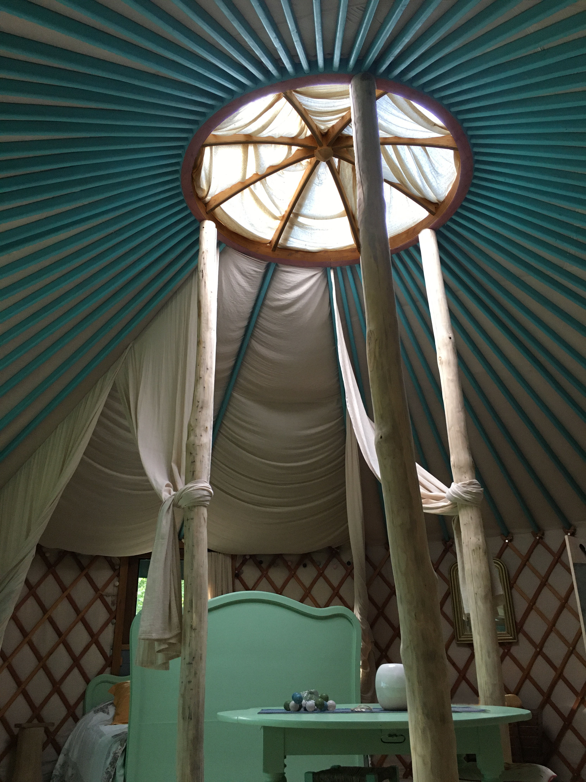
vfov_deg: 61.7
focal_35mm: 29
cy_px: 391
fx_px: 655
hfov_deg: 48.2
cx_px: 293
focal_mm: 4.15
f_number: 2.2
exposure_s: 1/20
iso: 200
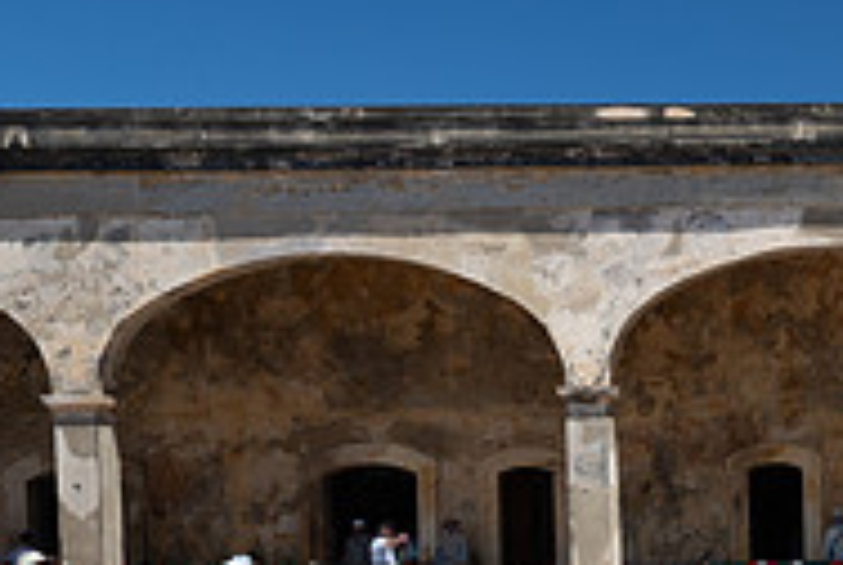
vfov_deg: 18.0
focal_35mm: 74
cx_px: 1094
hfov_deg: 24.0
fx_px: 1736
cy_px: 567
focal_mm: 24
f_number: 8
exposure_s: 1/125
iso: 110
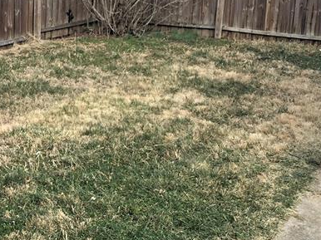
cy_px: 136
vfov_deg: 19.1
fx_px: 714
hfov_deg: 24.9
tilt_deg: -14.5
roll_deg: -1.1
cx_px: 62
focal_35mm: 77
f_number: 2.2
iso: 32
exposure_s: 1/638
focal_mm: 4.15
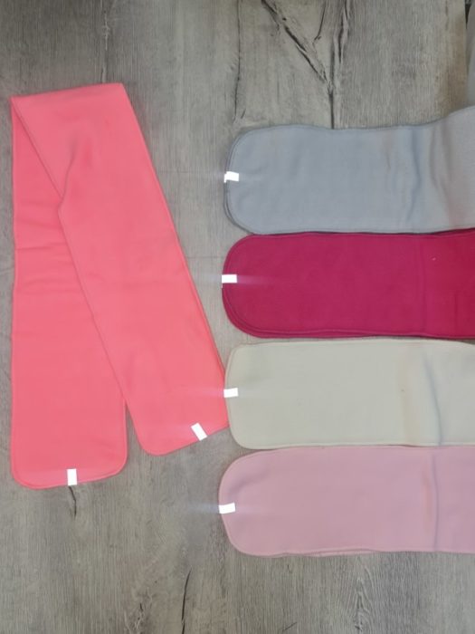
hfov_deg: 54.9
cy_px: 317
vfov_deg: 69.4
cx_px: 238
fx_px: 457
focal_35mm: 25
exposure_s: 1/100
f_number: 1.8
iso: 64
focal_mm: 7
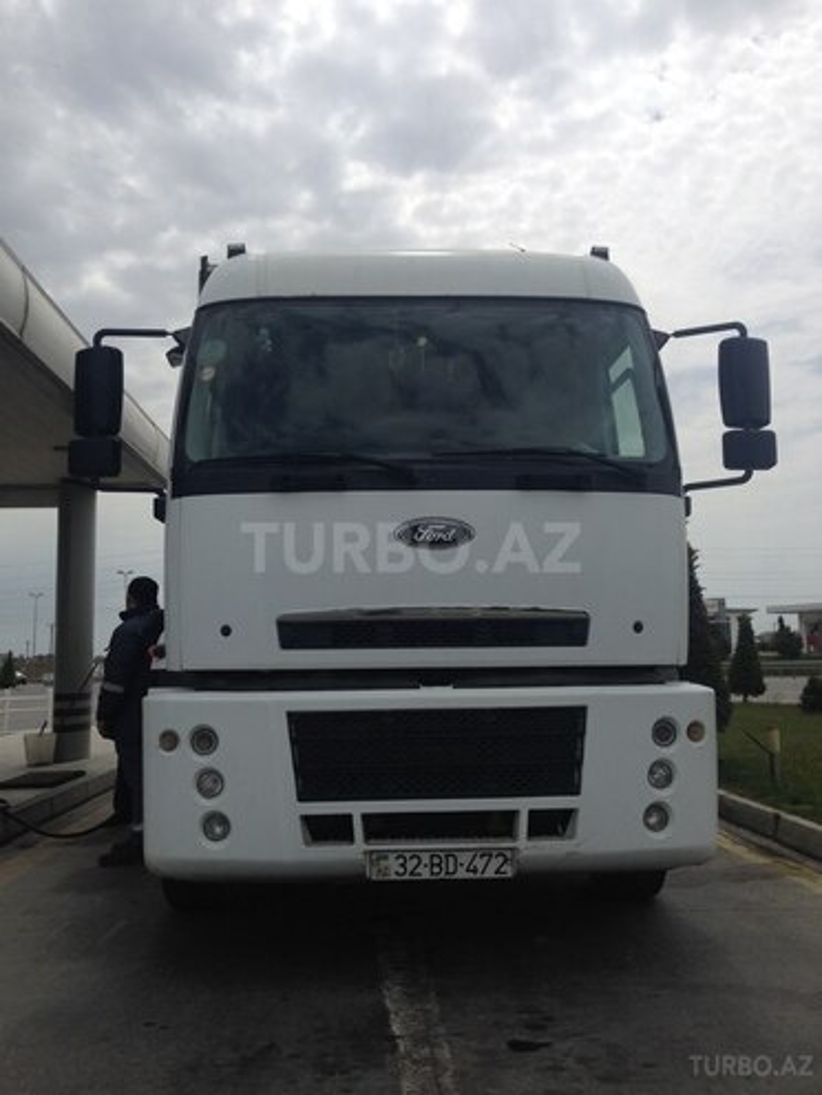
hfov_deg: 42.9
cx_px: 411
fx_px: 1045
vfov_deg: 55.4
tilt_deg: +10.1
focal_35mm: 33
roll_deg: +1.1
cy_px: 548
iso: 50
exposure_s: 1/3623
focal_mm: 4.12
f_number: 2.4
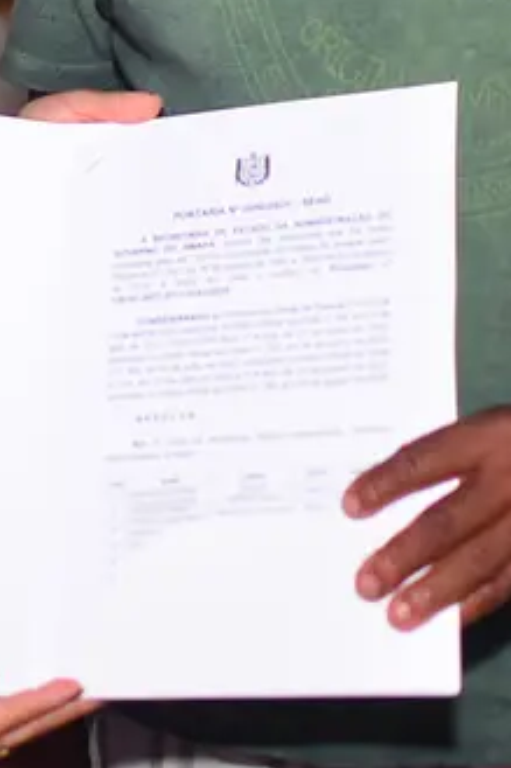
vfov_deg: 13.6
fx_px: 3176
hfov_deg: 9.1
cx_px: -131
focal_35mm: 149
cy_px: -6
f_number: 2
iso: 800
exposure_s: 1/180
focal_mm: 35
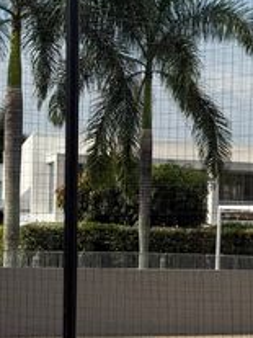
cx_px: 406
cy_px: 264
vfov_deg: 12.7
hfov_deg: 9.3
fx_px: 1512
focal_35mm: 155
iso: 64
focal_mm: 6.76
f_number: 1.78
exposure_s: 1/6536
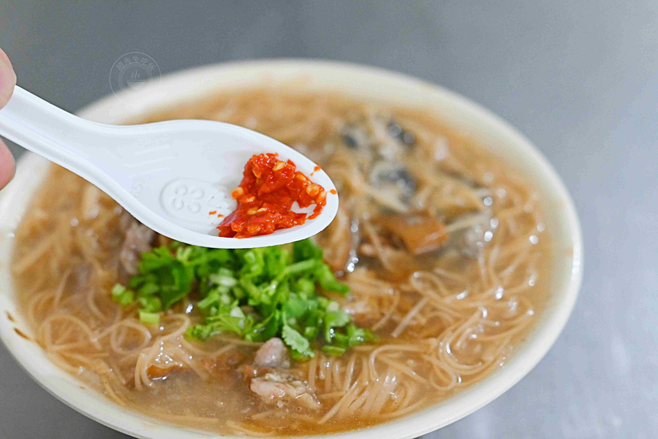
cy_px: 220
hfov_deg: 27.0
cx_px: 329
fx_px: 1371
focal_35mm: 75
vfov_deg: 18.2
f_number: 3.2
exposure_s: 1/200
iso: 2800
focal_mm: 50
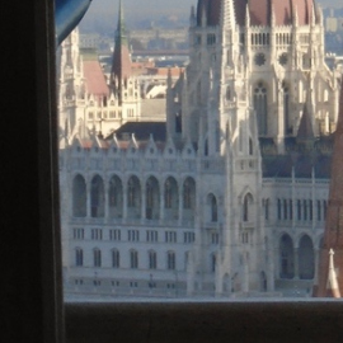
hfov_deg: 4.1
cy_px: 10
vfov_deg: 4.1
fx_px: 4798
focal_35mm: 428
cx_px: 231
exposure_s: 1/250
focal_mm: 19.3
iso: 100
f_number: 5.8
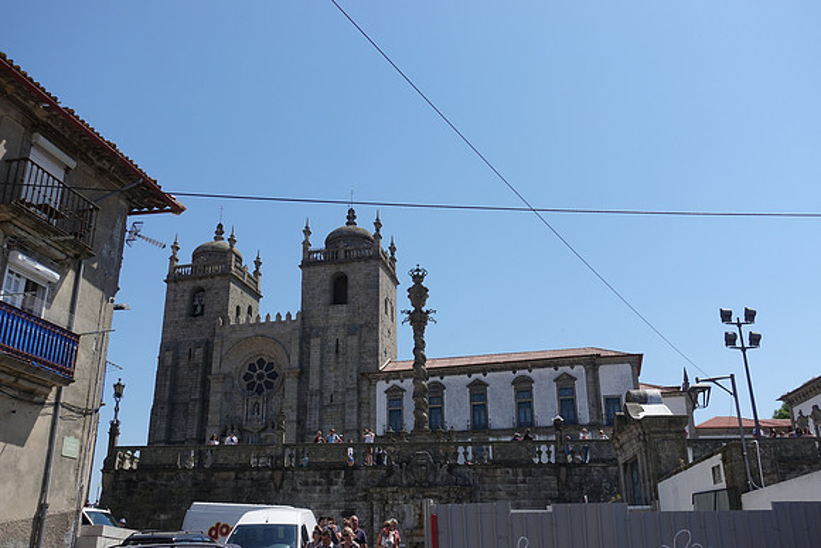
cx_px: 410
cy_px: 274
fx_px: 776
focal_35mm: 34
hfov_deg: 55.8
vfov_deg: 38.9
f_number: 4
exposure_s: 1/160
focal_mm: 12.64
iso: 125
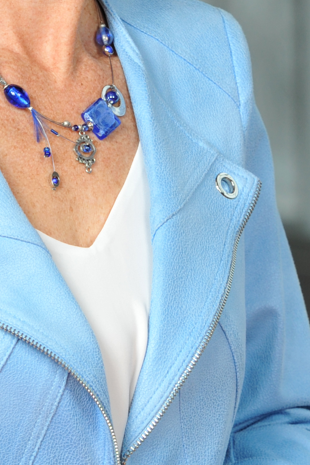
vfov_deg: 4.2
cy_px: 142
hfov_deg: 2.8
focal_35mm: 496
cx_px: 67
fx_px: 6413
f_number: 7.1
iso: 500
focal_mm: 145
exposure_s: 1/160
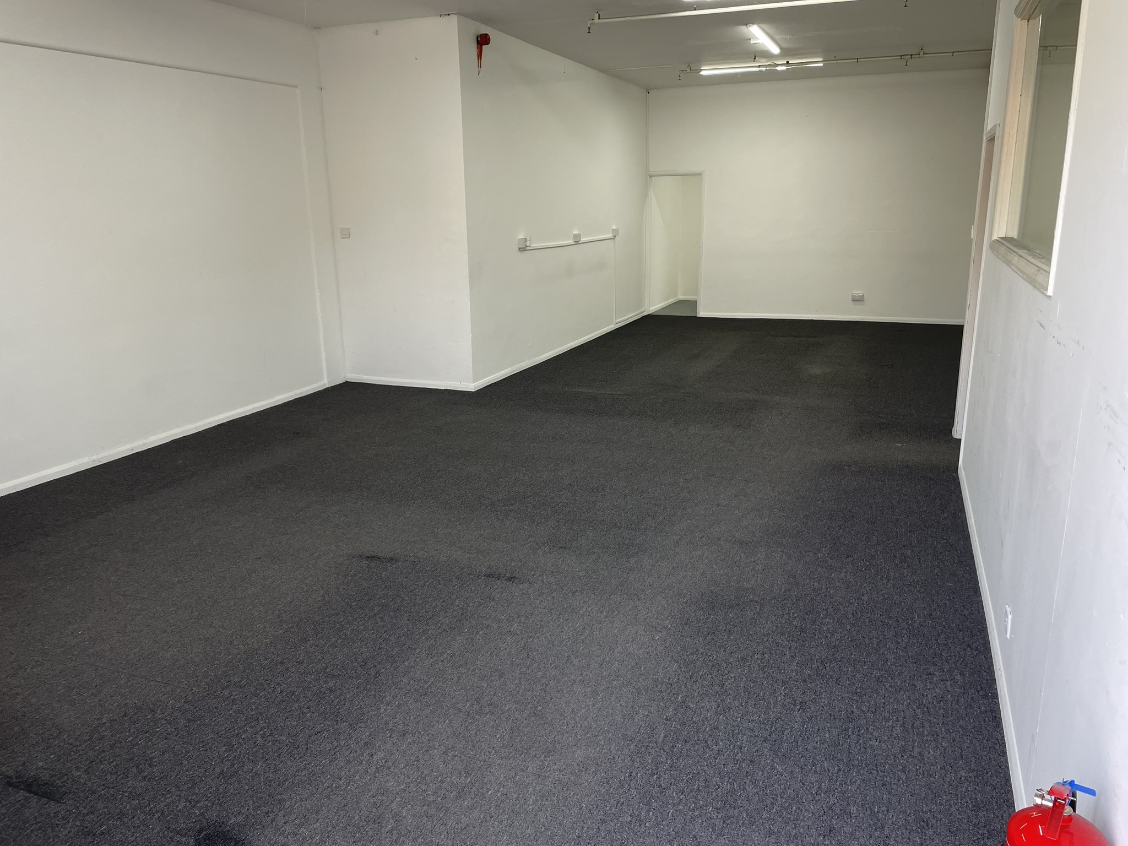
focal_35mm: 26
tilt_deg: -14.0
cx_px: 564
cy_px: 423
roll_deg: +1.0
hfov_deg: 67.3
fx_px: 847
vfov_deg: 53.1
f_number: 1.6
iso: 100
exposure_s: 1/121
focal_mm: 4.2
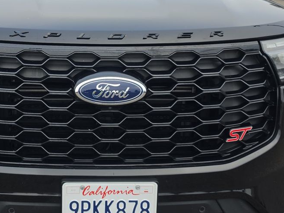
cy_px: 71
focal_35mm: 56
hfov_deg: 33.9
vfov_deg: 26.0
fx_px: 460
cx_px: 86
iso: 11
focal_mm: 6.5
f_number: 1.4
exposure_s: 1/119
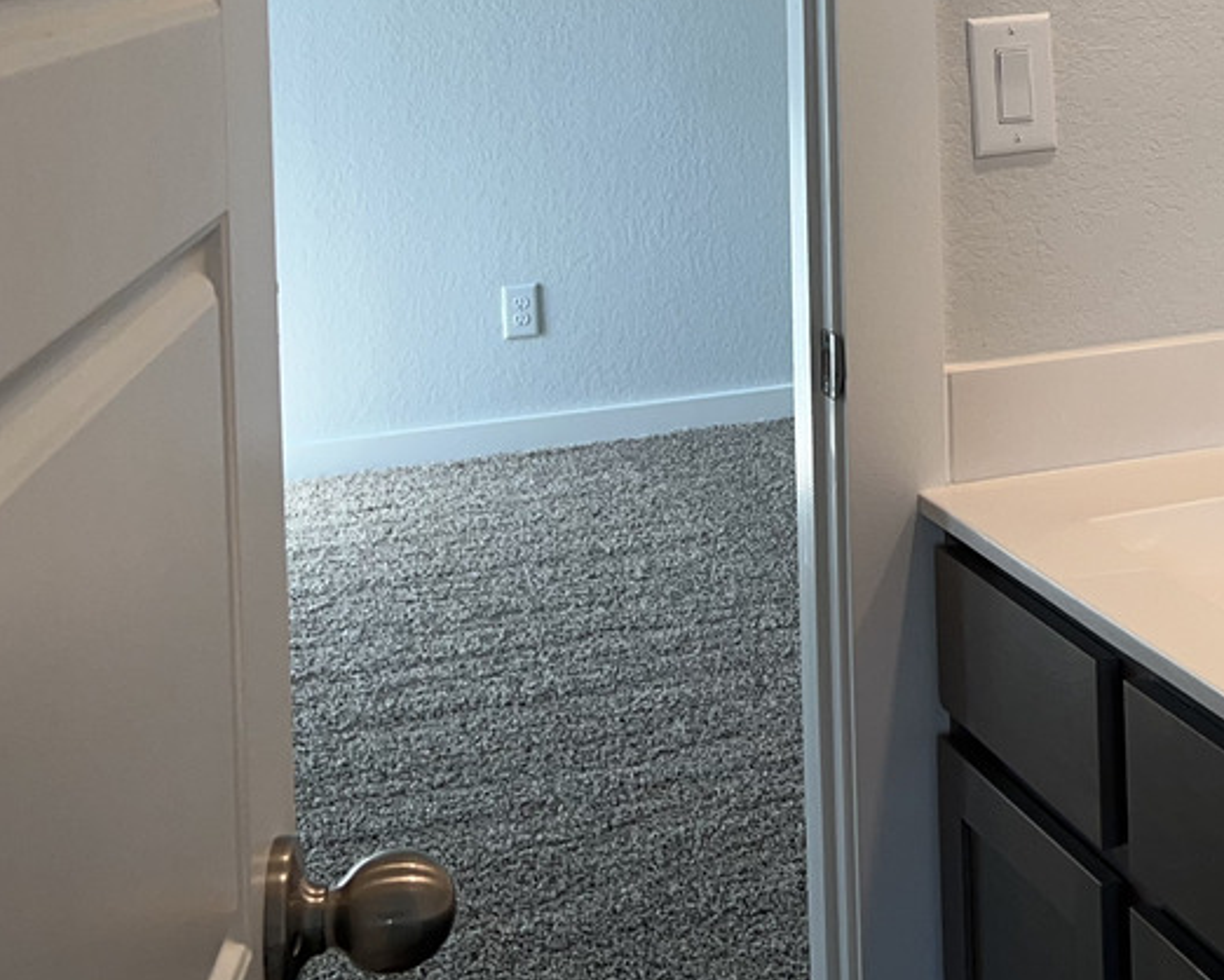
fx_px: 2537
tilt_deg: -1.3
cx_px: 1252
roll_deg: +0.8
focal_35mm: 70
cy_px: -113
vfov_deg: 20.8
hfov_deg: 25.6
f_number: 1.5
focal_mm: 5.7
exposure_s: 1/120
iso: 40
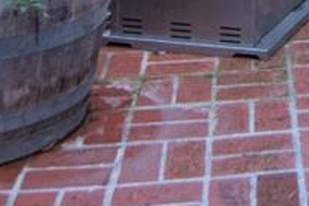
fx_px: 1005
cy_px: -283
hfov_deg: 15.9
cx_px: 473
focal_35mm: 117
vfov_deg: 10.2
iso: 125
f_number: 3.2
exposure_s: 1/13
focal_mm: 16
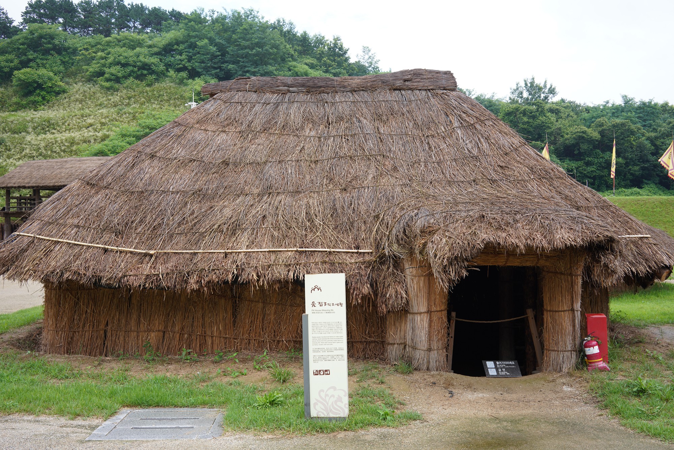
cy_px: 225
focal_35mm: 35
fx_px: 655
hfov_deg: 54.4
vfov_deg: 37.9
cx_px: 337
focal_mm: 35
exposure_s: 1/80
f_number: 8
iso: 200
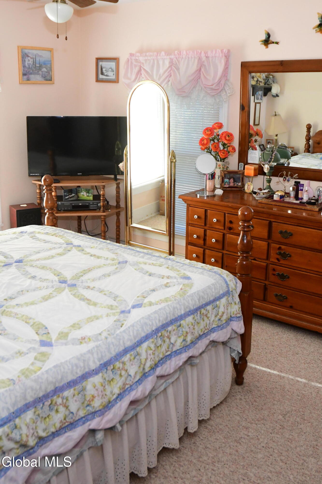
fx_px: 483
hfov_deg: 36.9
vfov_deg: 53.1
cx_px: 161
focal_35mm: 36
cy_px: 242
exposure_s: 1/400
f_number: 4.5
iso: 2000
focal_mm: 18
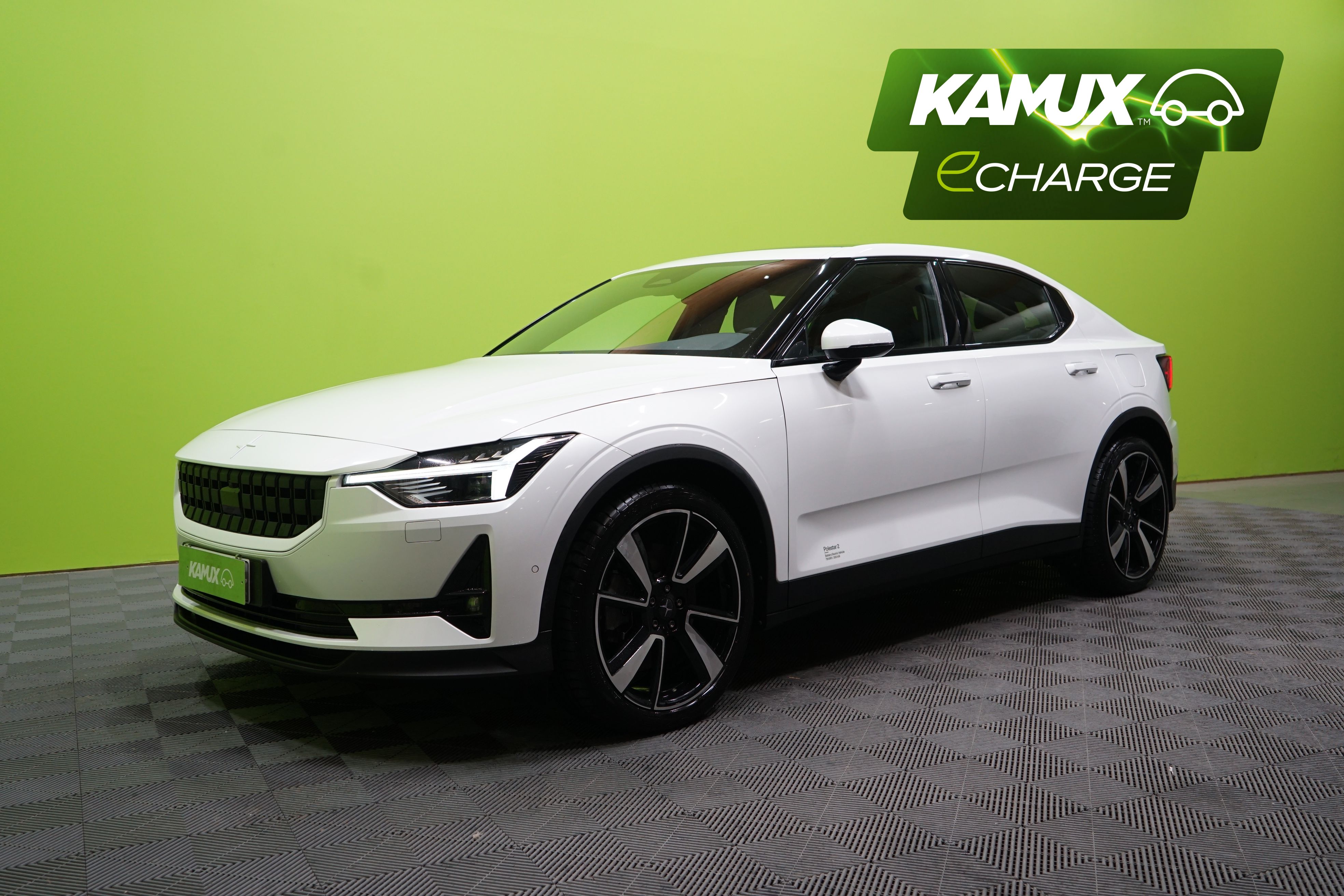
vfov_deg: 42.3
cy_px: 448
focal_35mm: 31
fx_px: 1157
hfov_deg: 60.3
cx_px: 672
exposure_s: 1/100
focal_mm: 31
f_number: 4.5
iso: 800
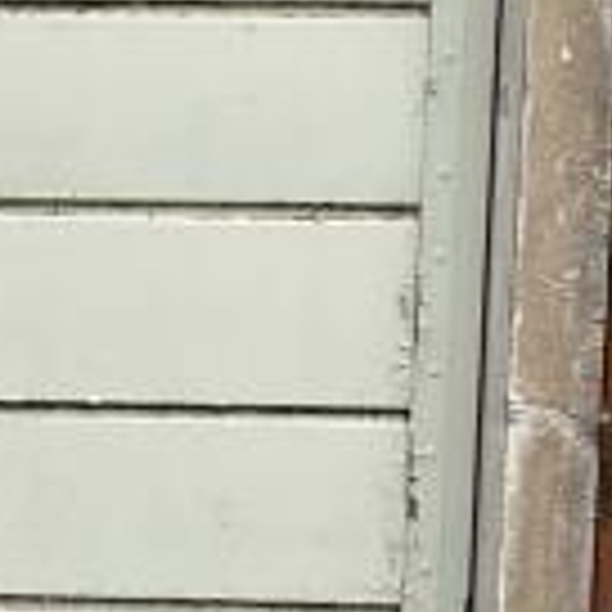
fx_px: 3460
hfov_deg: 9.2
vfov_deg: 10.1
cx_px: -788
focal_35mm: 173
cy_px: 378
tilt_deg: -4.5
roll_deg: +0.0
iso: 32
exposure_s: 1/788
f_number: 1.8
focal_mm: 4.25
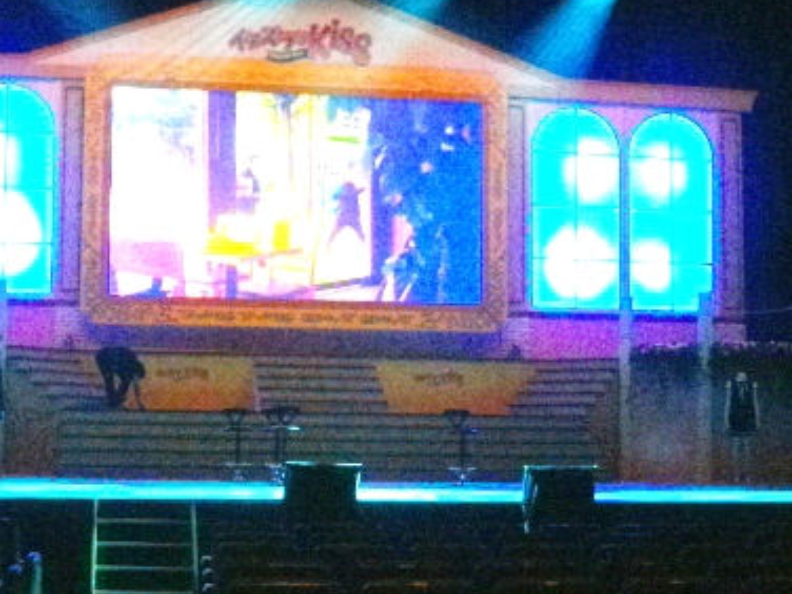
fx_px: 1441
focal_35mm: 63
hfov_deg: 30.6
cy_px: 394
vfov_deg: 23.2
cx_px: 303
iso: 800
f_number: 2.8
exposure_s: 1/20
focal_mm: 6.2
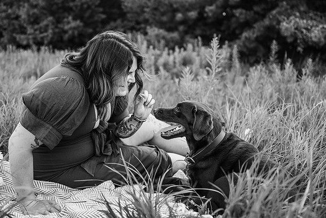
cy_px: 109
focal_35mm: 39
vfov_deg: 34.2
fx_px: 353
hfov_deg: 49.5
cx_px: 163
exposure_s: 1/500
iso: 320
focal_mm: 39
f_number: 2.8
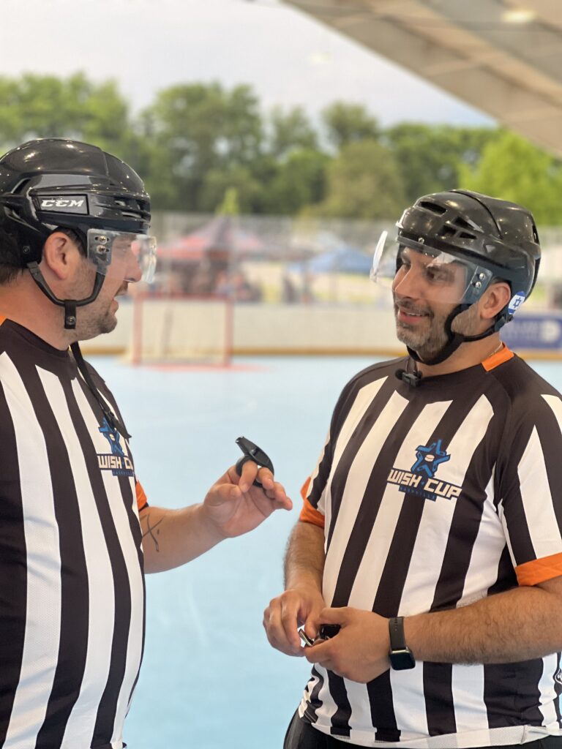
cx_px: 281
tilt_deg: -2.1
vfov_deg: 25.3
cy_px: 374
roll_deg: +1.1
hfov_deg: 19.1
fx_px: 1667
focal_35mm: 77
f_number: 2.8
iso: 250
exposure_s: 1/116
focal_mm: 9
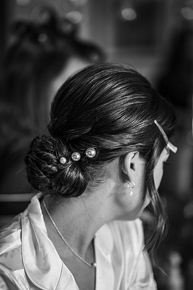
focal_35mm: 85
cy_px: 145
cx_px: 96
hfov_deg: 16.0
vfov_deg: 23.9
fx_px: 685
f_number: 1.8
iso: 100
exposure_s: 1/320
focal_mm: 85
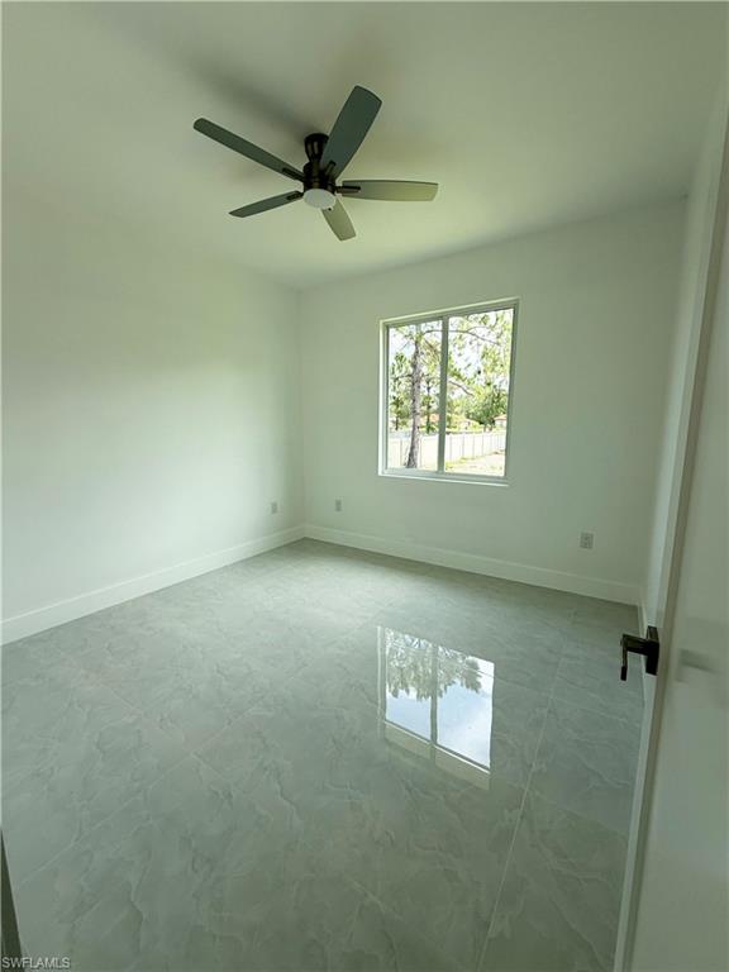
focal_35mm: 14
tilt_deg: -9.4
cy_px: 486
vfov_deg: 102.1
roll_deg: +0.1
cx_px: 364
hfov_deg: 85.7
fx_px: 393
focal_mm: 2.22
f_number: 2.2
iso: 40
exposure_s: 1/197
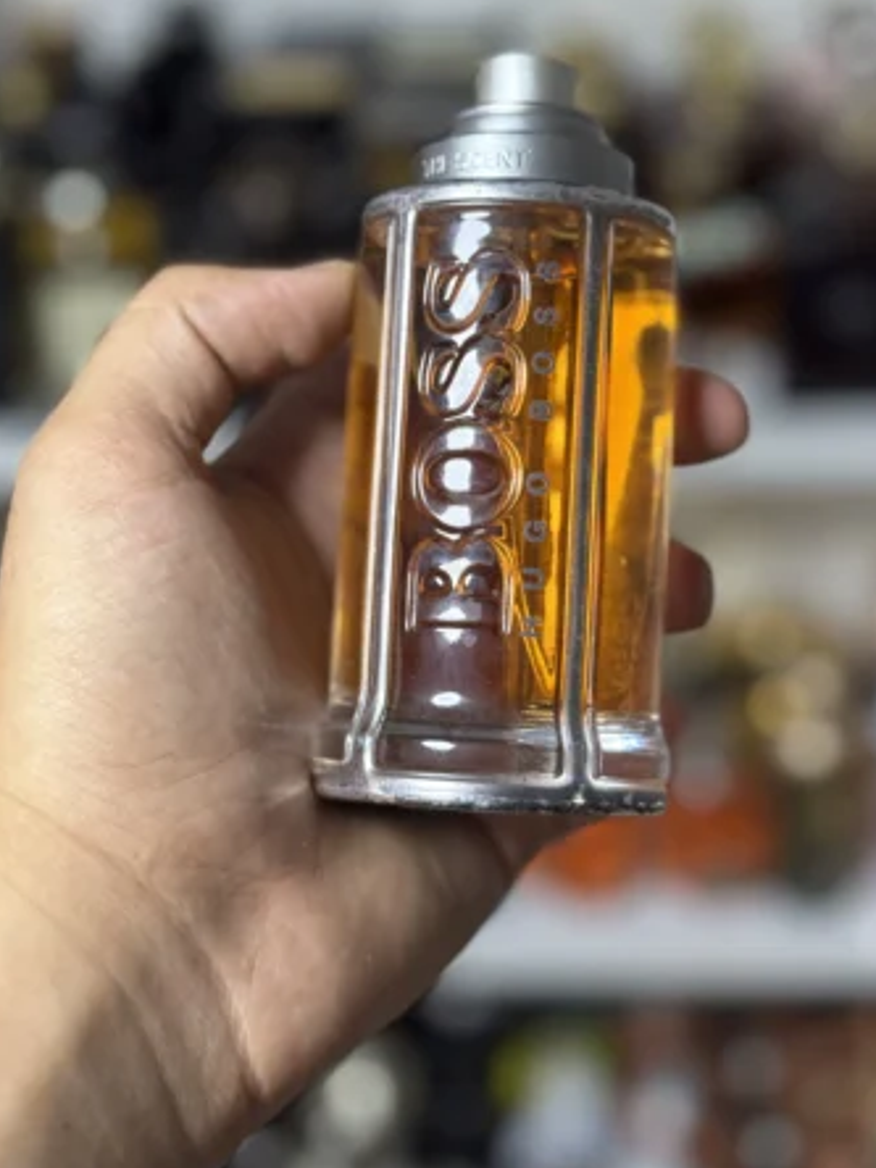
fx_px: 2092
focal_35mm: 62
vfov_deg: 31.1
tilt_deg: -28.3
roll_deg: +1.1
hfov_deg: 23.6
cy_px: 433
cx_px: 458
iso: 100
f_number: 1.78
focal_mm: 6.76
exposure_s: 1/50
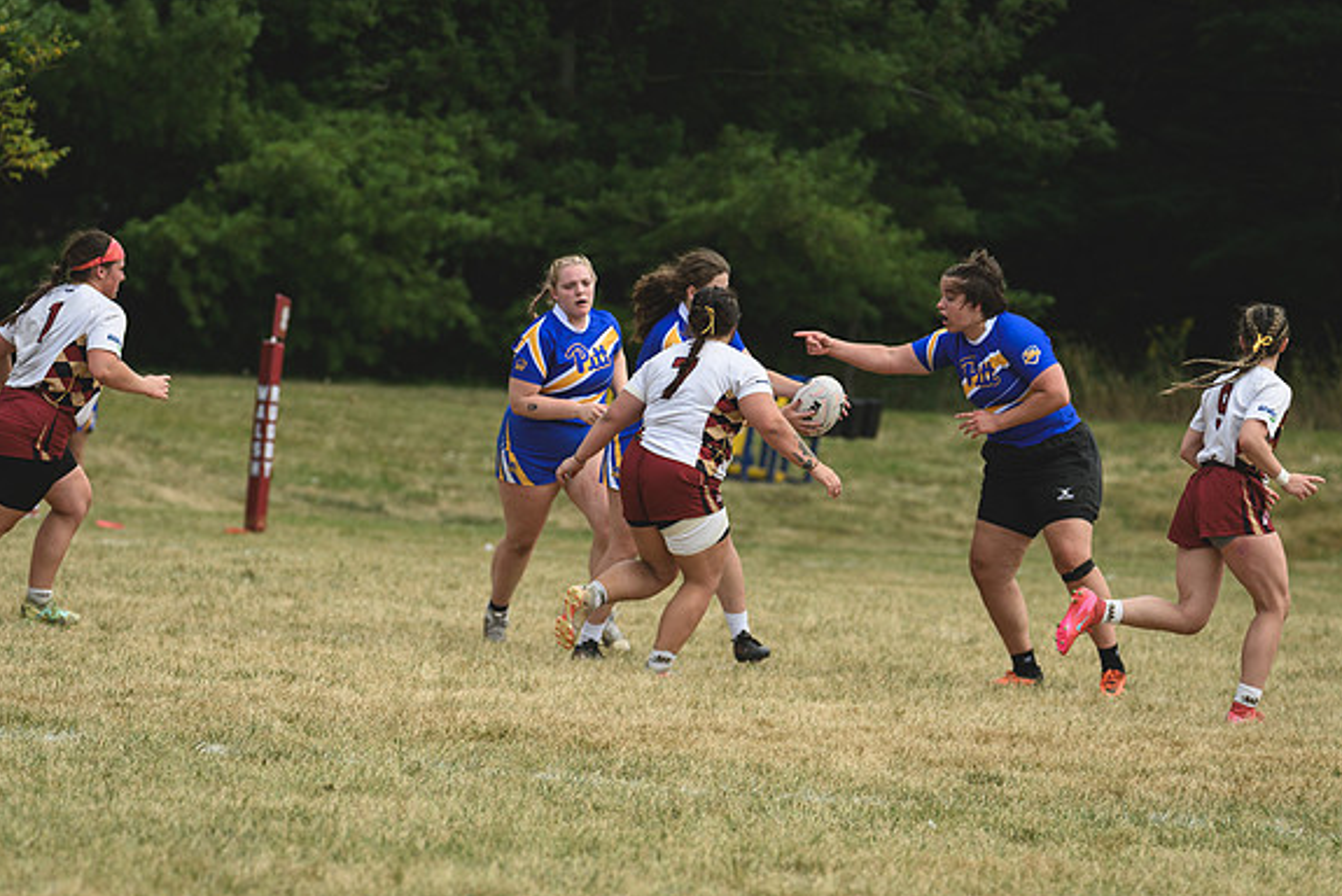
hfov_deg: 5.2
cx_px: 672
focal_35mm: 393
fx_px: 14657
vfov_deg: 3.5
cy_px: 448
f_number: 5.6
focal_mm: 260
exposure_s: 1/1000
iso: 220
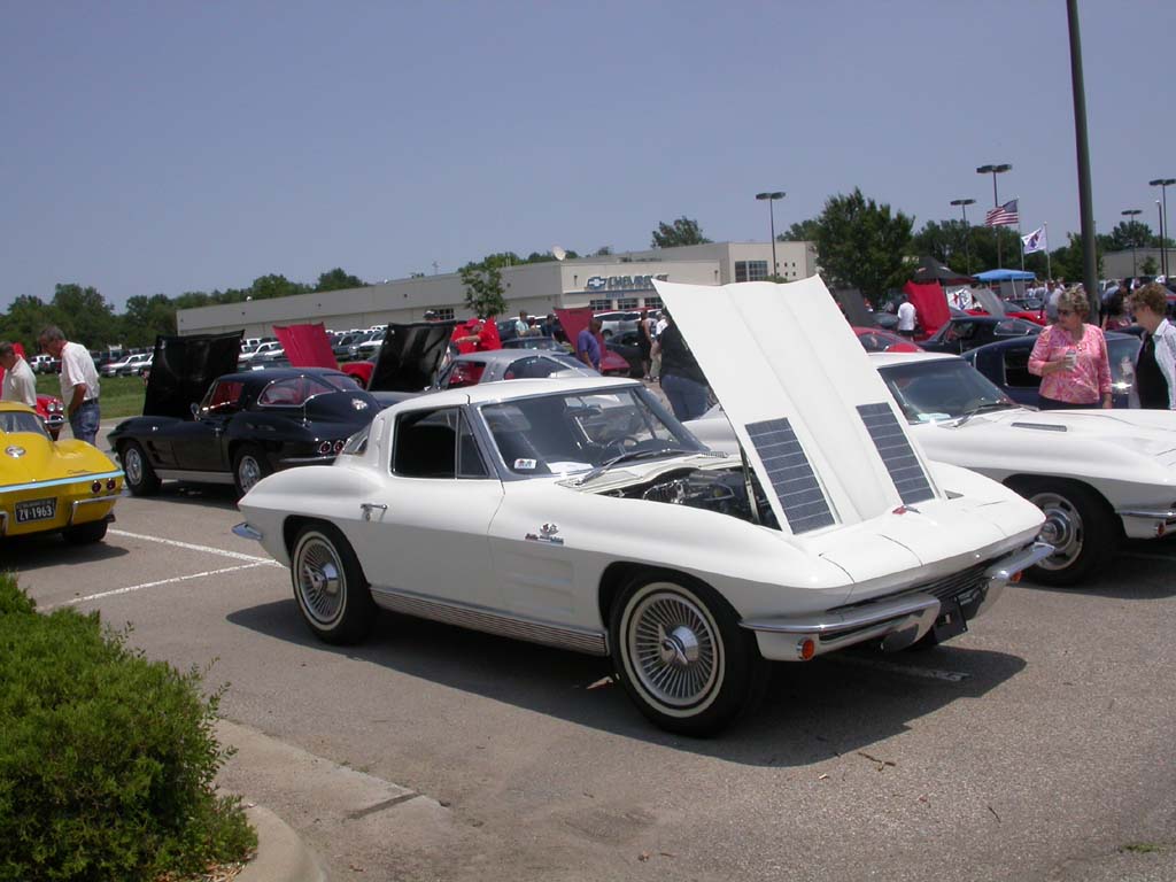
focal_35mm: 38
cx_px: 588
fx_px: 1291
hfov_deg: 49.0
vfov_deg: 37.7
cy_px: 441
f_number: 7.5
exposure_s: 1/697
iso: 100
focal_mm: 7.85
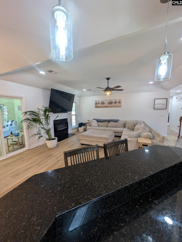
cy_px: 121
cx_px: 91
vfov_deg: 110.5
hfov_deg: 94.6
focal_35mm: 12
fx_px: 84
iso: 120
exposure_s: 1/120
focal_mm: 2.02
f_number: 1.7
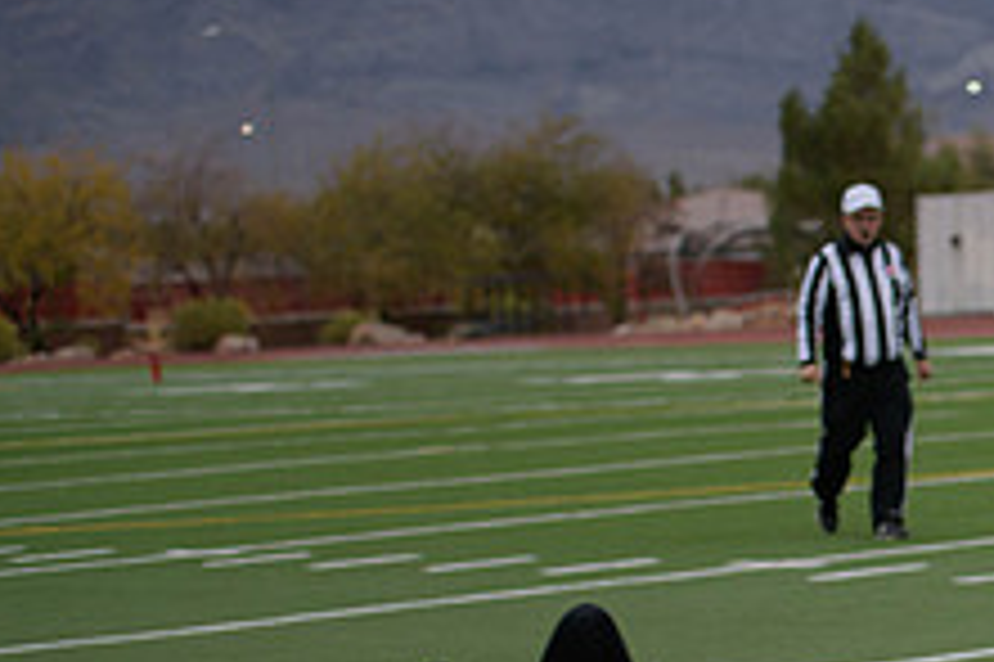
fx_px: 5077
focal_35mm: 184
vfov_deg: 7.4
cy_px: 547
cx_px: 1291
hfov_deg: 10.9
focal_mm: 70
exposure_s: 1/200
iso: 160
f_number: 2.8
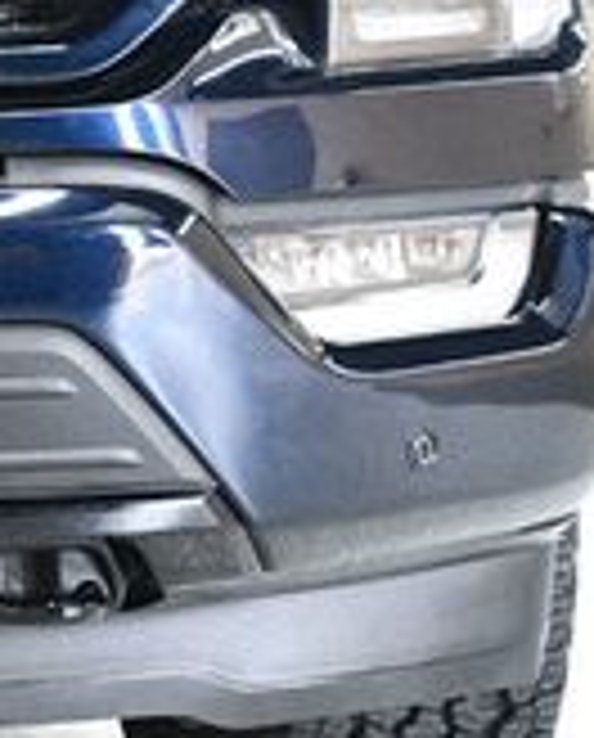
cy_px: 54
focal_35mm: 146
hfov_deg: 9.8
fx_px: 3197
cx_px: -612
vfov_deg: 13.0
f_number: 4
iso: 3200
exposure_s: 1/60
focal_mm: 27
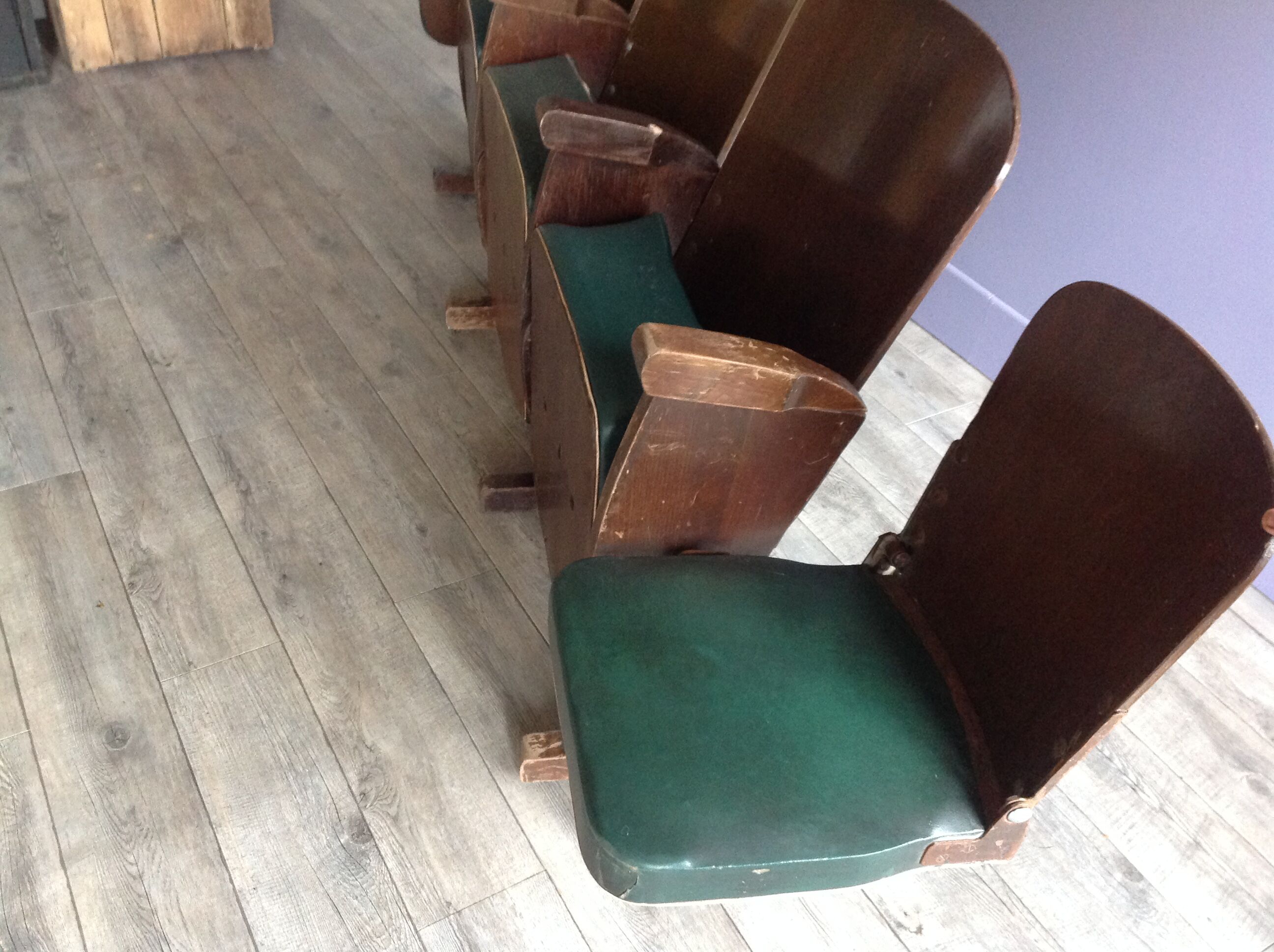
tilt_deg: -40.6
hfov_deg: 52.7
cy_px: 476
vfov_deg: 40.6
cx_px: 637
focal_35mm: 35
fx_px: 1286
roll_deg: -5.9
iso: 320
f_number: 2.4
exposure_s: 1/15
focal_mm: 4.28
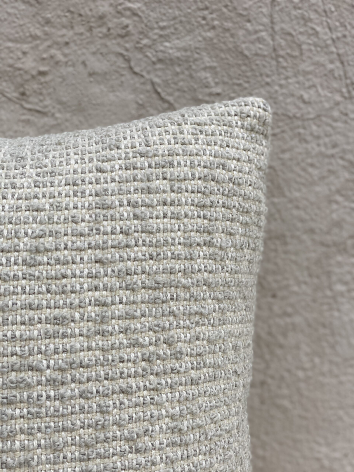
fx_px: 709
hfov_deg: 28.0
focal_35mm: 52
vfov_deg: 36.8
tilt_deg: -16.9
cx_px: 177
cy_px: 236
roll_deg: +1.5
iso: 100
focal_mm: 6
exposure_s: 1/122
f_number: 2
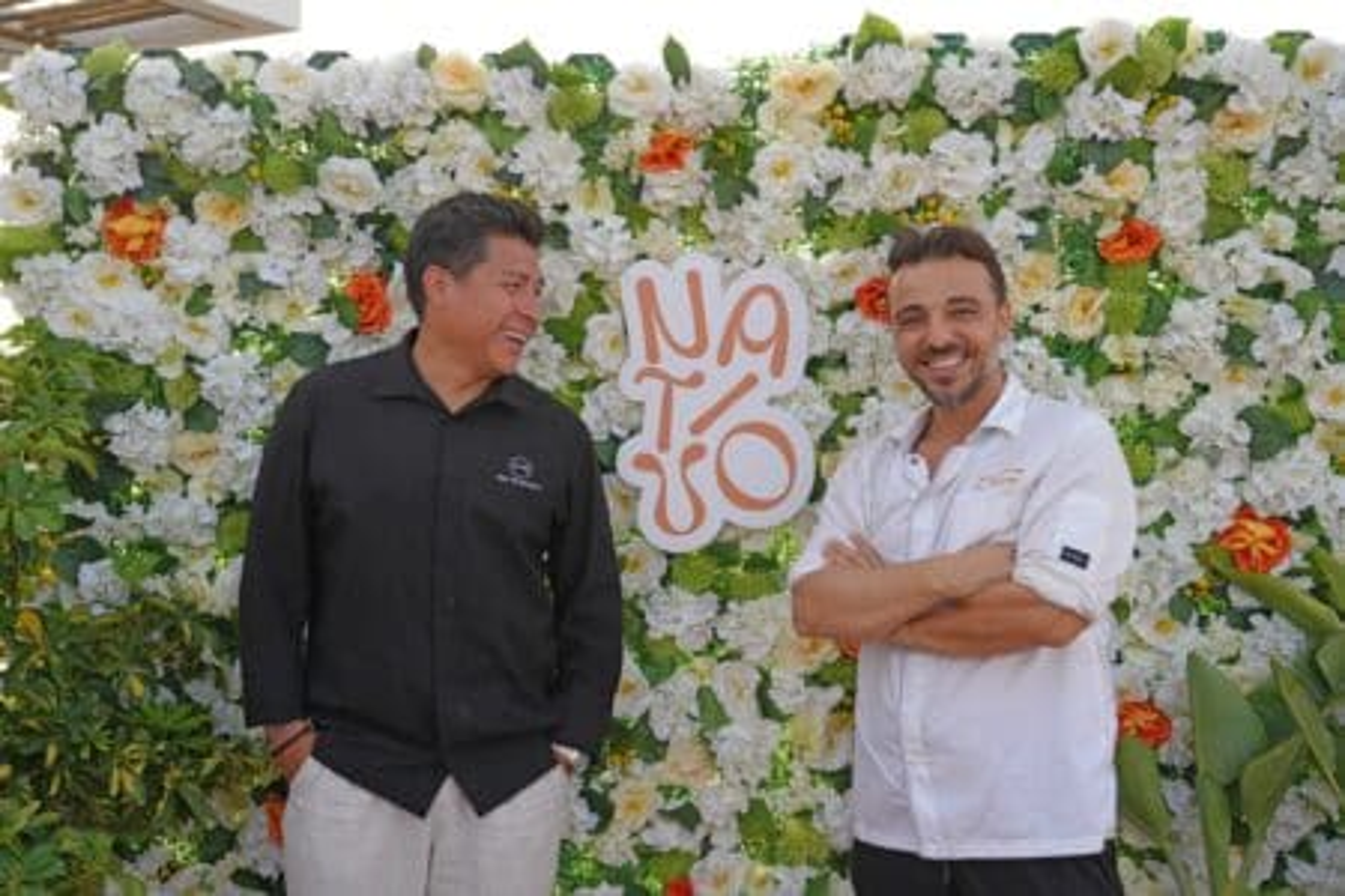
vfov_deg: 36.9
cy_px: 448
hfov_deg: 53.1
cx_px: 672
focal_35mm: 36
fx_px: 1345
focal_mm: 36
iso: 100
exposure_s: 1/200
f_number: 4
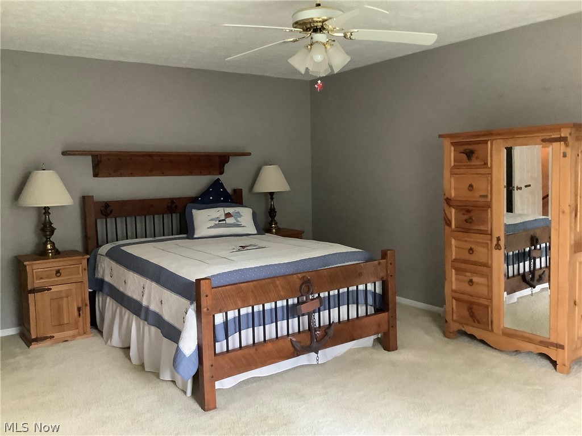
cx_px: 291
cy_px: 218
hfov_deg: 58.4
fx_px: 521
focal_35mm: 31
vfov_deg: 45.4
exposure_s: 1/30
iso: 640
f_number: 2.4
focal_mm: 3.3
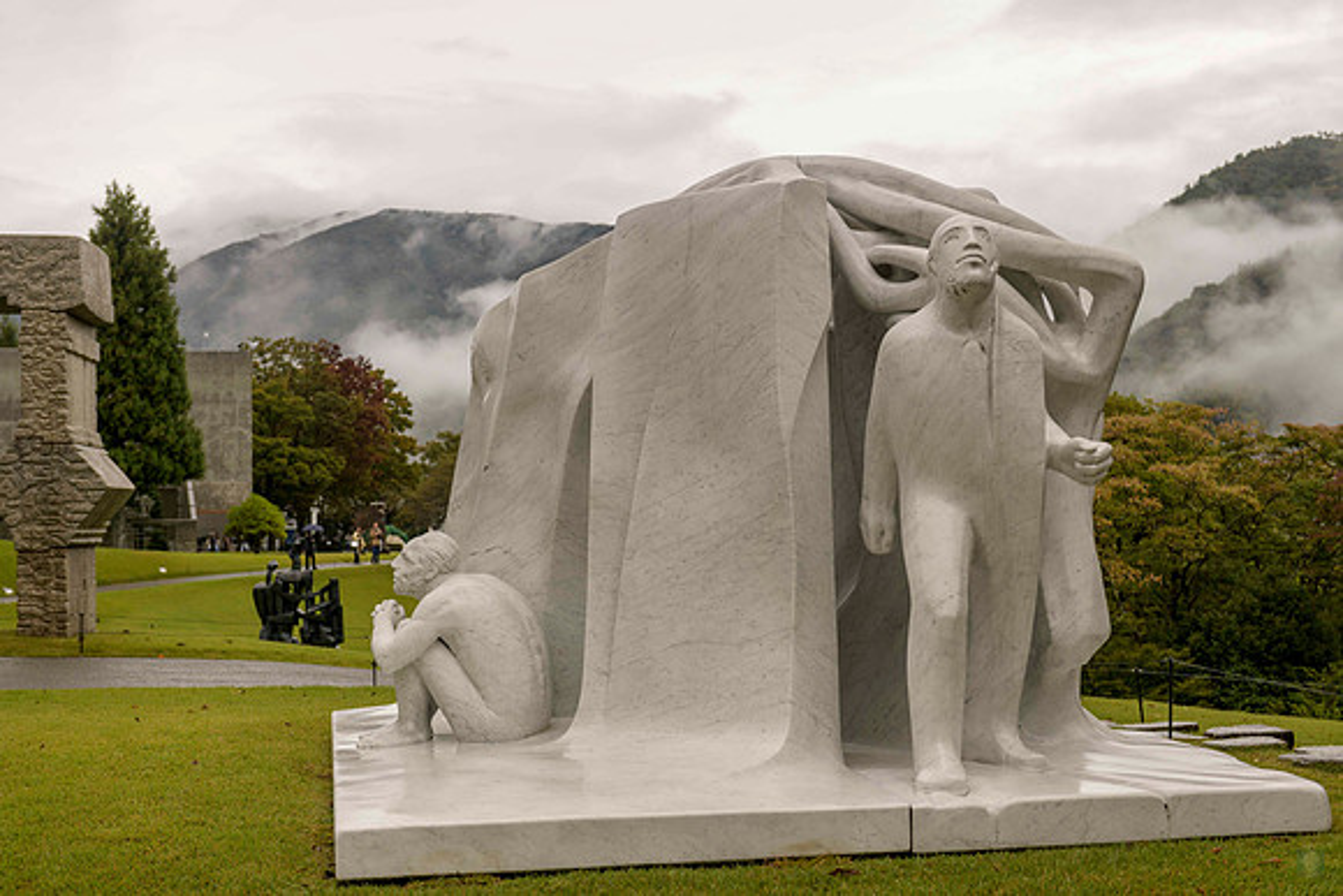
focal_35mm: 50
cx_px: 672
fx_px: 1866
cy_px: 448
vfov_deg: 27.0
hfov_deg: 39.6
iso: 64
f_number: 5
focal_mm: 50
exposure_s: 1/320
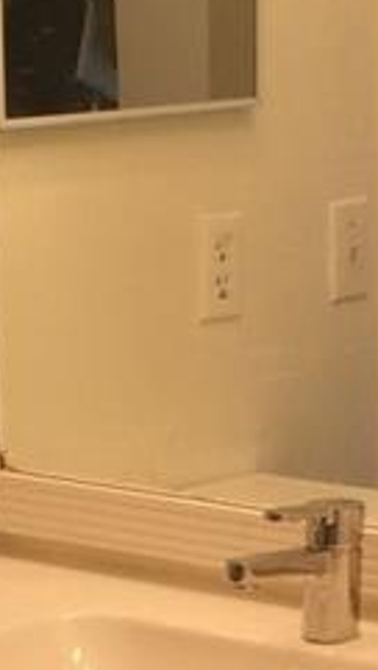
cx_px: 217
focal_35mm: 157
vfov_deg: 13.4
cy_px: 714
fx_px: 2791
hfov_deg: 7.7
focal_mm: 4.15
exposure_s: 1/30
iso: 32
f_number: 2.2
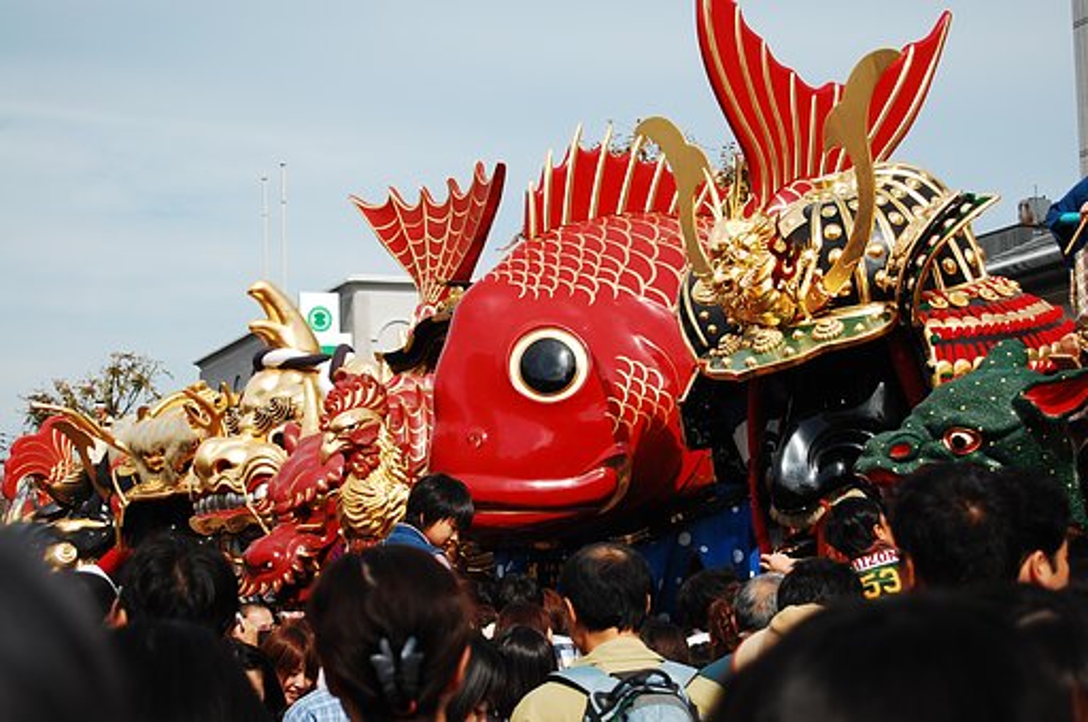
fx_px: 2490
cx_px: 544
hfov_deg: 24.6
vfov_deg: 16.5
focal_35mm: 82
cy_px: 361
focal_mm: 55
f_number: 5.6
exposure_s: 1/1000
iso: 200
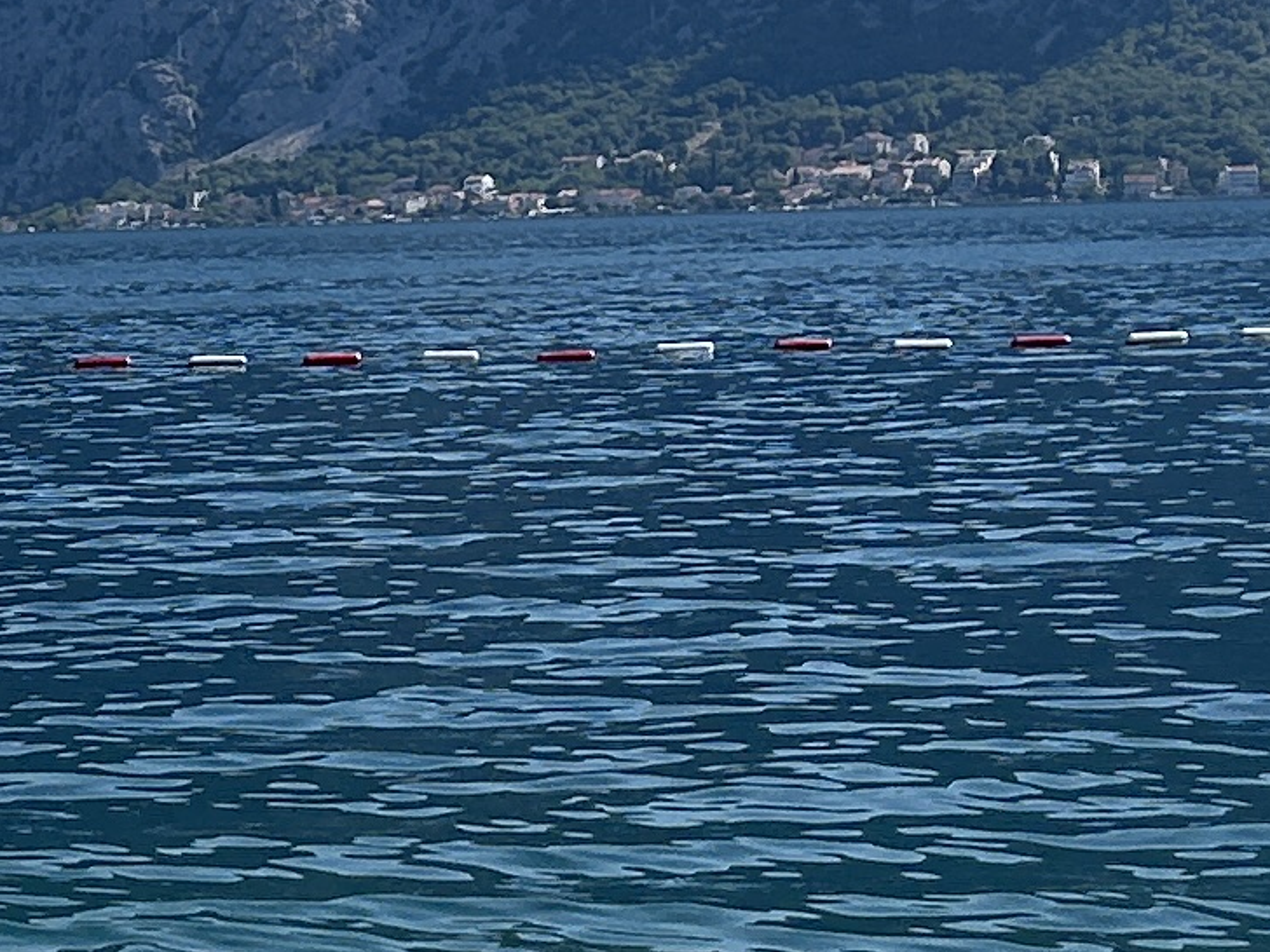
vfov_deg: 10.3
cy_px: 781
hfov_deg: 13.0
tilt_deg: -6.9
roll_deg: -0.3
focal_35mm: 144
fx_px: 5283
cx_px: -593
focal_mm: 5.7
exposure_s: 1/4630
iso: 50
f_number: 1.5
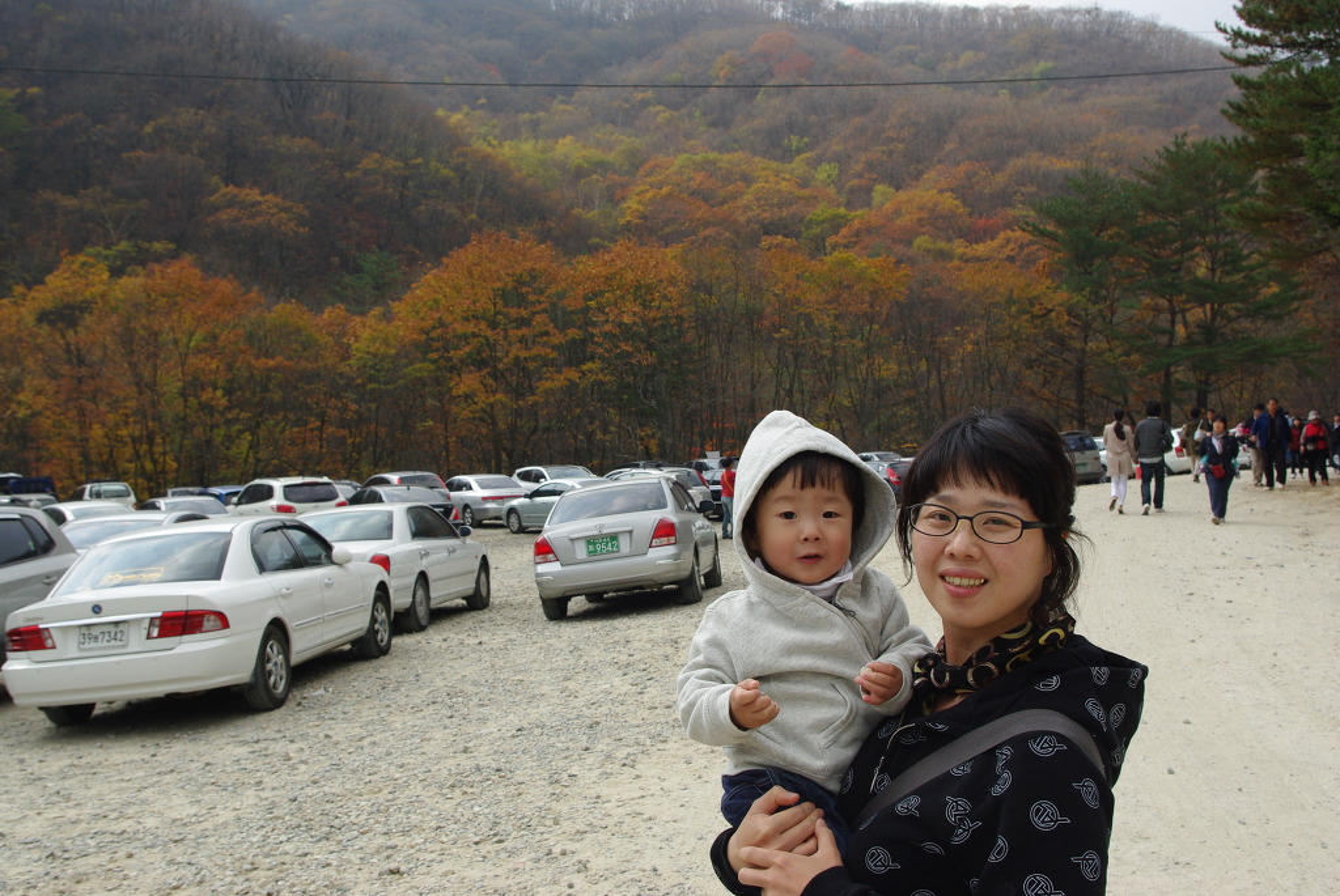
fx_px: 1453
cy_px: 448
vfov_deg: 34.3
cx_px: 670
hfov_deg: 49.5
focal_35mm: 39
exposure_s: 1/350
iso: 200
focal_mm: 26.25
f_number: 8
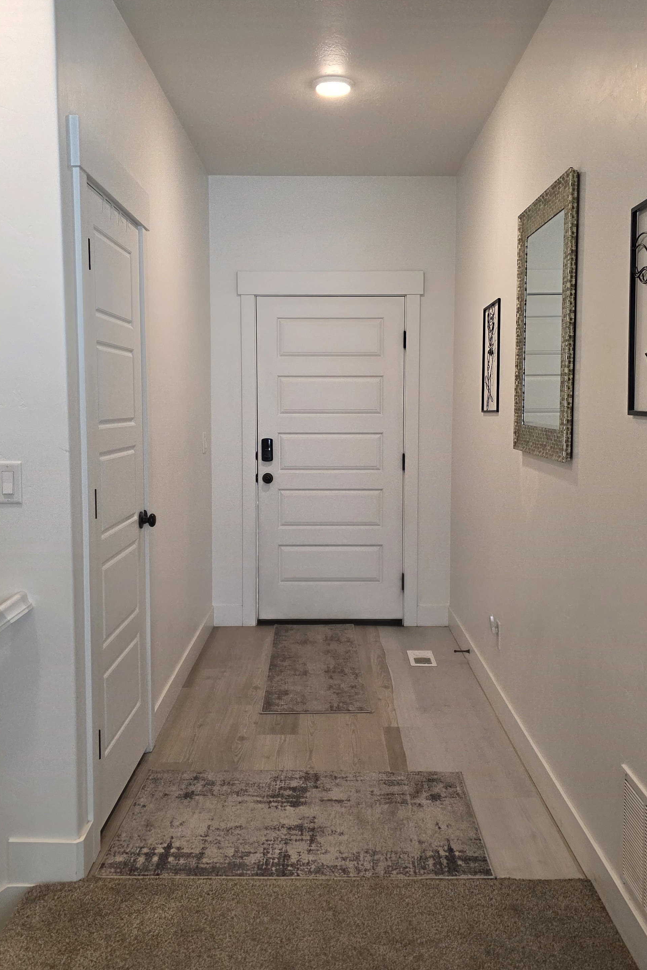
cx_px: 323
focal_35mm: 33
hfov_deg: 40.0
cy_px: 471
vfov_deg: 57.2
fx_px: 890
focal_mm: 6.3
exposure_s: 1/120
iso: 160
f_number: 1.7
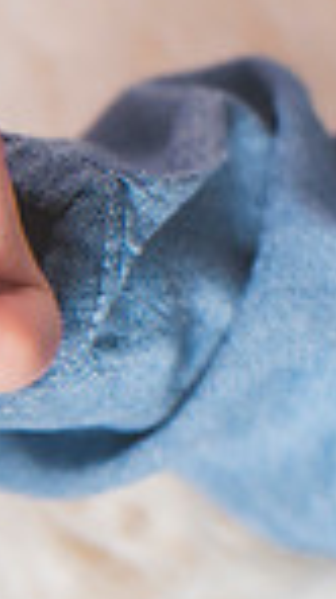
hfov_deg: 5.5
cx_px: 1077
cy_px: 79
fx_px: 3254
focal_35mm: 205
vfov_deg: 10.5
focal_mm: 50
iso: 200
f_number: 3.5
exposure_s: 1/125
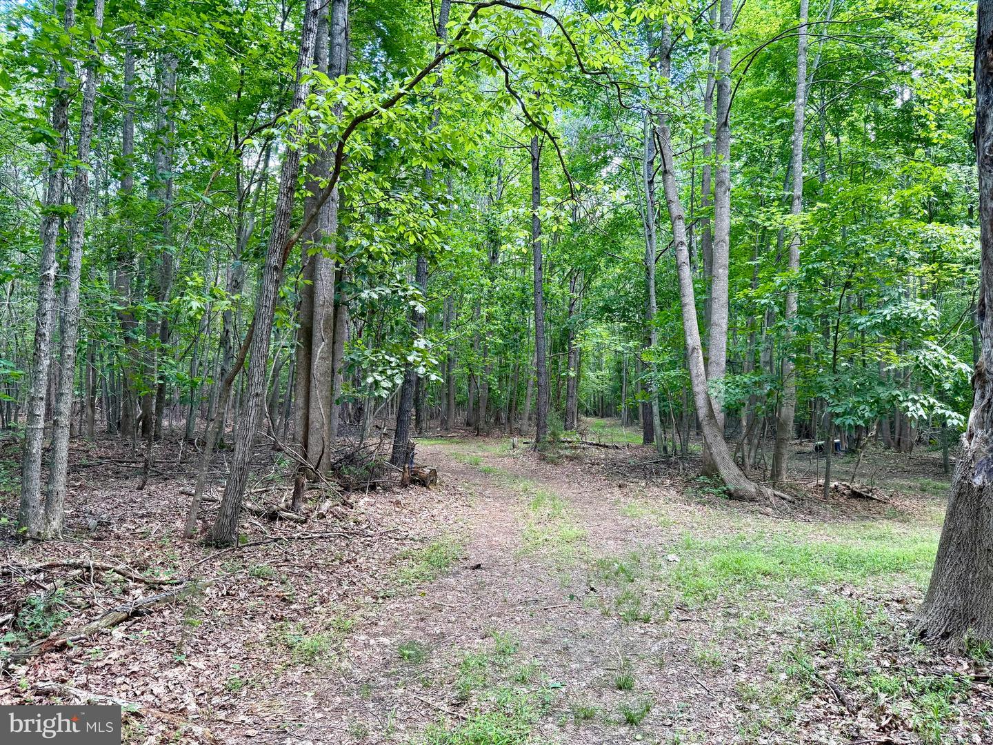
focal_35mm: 24
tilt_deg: +2.7
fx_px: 688
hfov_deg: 71.6
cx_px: 496
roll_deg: -2.0
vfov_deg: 56.8
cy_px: 372
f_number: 1.78
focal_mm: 6.76
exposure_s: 1/121
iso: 125
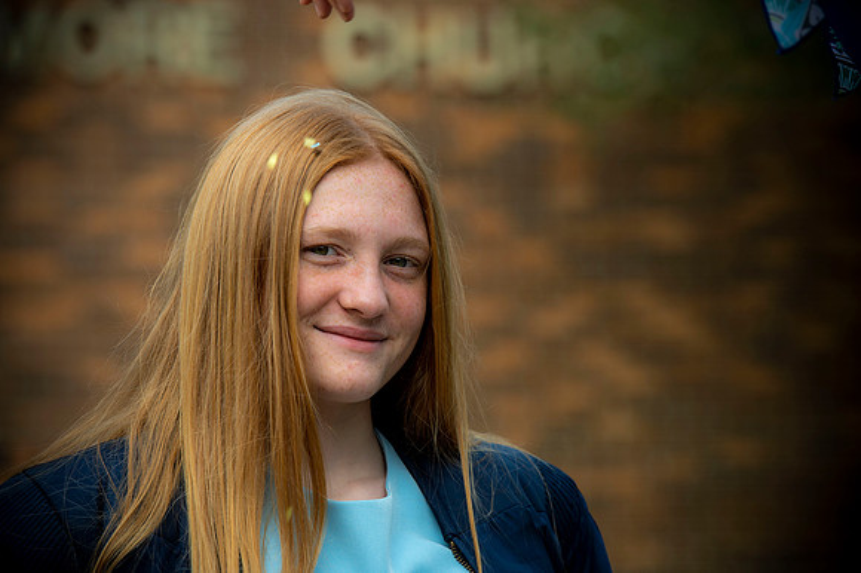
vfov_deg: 8.1
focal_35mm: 170
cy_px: 286
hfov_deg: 12.1
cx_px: 430
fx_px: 4063
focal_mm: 170
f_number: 6.3
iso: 80
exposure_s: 1/250
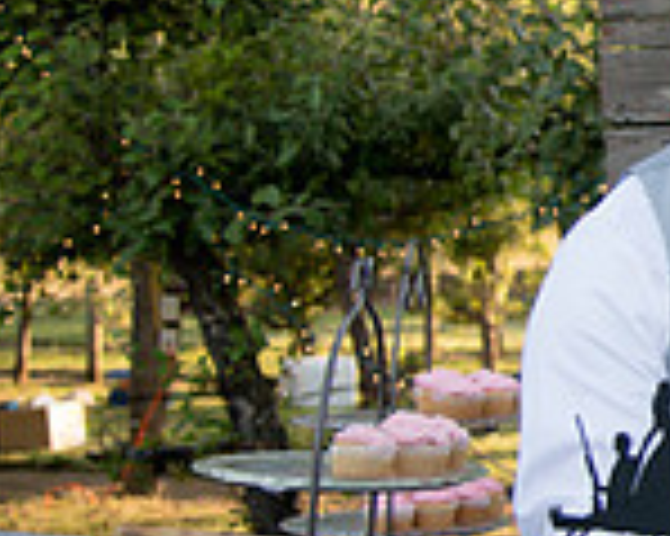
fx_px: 2457
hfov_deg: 13.8
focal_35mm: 124
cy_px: 173
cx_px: 1214
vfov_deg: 12.4
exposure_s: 1/400
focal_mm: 34
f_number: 4
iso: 400
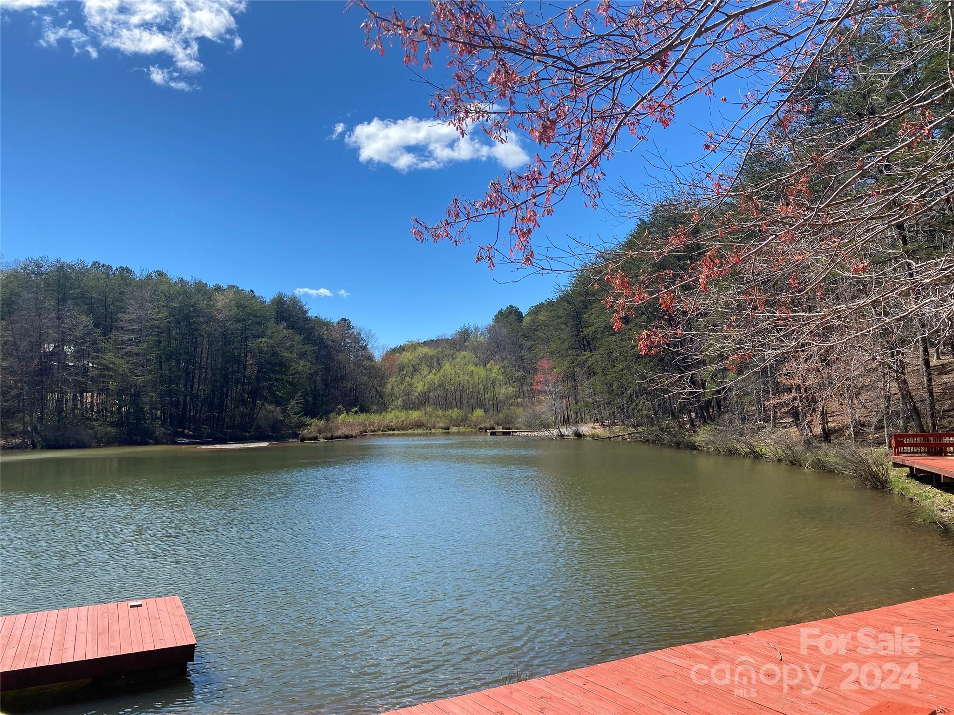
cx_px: 477
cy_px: 358
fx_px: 717
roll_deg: +0.9
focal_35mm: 26
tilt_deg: +3.5
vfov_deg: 53.1
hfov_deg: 67.3
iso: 32
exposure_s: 1/2358
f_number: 1.8
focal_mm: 4.25
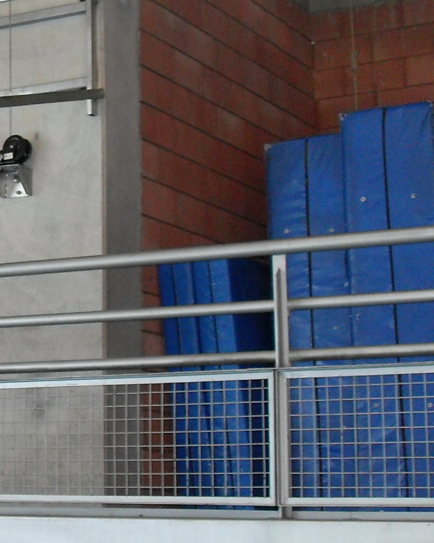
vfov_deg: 20.0
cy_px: 125
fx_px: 1526
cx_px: -187
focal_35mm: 95
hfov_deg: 15.2
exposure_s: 1/45
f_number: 2.8
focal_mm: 6.3
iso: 200
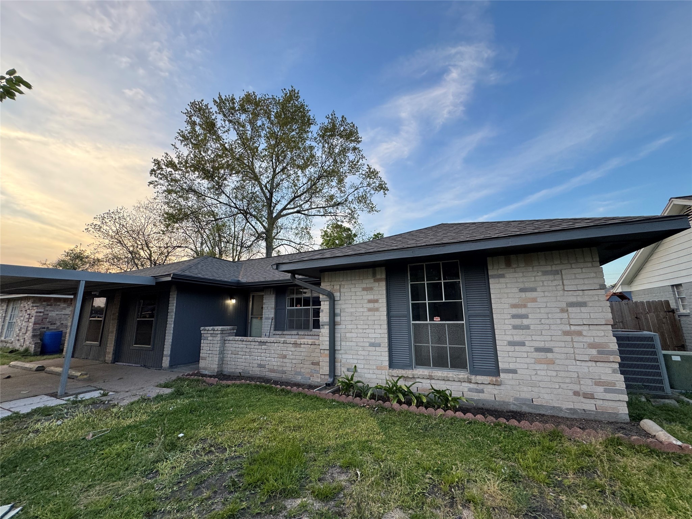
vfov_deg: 85.7
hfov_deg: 102.1
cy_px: 260
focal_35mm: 14
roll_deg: +0.6
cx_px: 346
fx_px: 280
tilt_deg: +11.1
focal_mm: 2.22
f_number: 2.2
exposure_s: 1/99
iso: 80
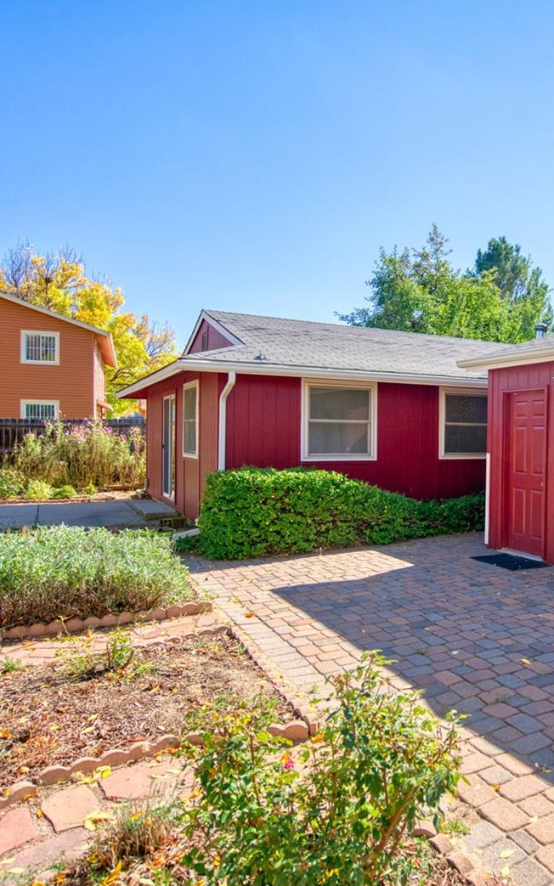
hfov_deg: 46.0
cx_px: 465
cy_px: 449
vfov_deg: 72.5
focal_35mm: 25
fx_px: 604
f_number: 4
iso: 500
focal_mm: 16
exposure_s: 1/1600
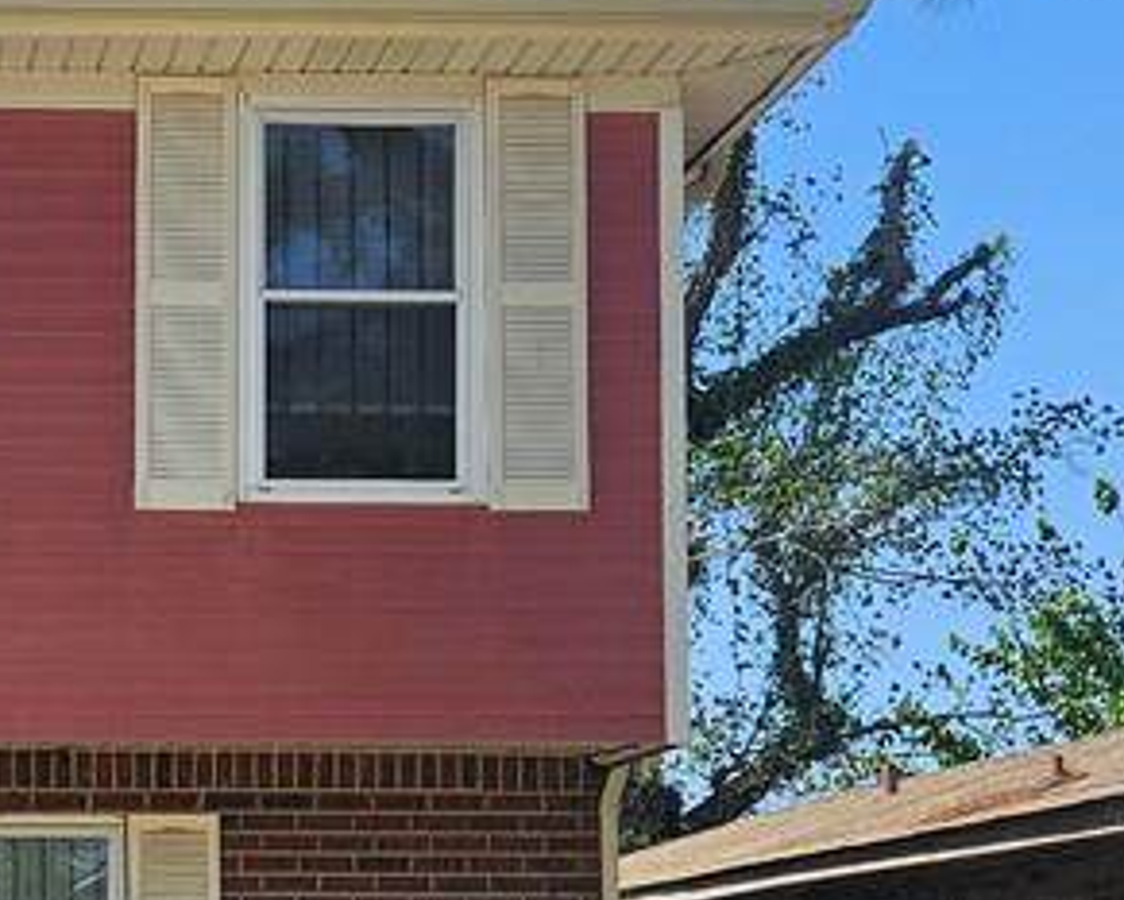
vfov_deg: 19.0
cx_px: -112
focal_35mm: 79
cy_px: 865
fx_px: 2629
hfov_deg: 22.7
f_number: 1.8
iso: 25
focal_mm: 5.4
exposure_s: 1/1457
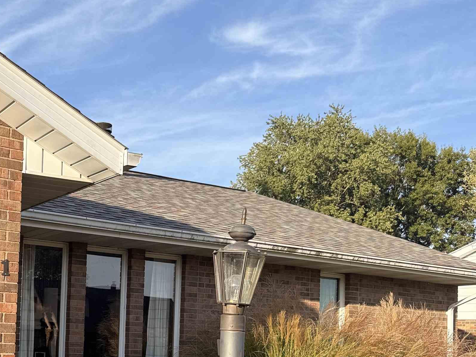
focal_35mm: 46
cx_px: 39
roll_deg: -3.0
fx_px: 632
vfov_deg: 30.3
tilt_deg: +0.4
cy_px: 313
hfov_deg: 38.2
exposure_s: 1/1812
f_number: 1.78
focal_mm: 6.76
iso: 80
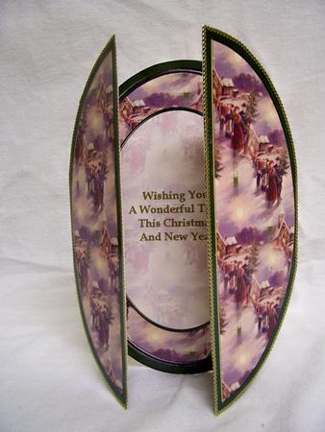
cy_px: 216
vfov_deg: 53.9
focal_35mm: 34
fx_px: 425
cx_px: 162
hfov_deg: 41.8
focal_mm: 5.6
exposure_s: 1/15
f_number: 2.7
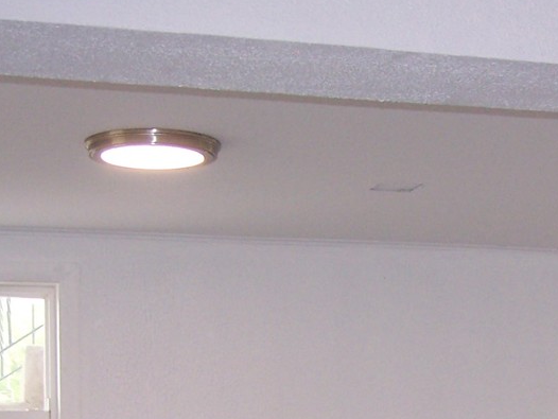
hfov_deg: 18.5
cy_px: 560
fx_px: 1677
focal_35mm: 104
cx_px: 537
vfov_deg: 13.7
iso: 140
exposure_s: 1/80
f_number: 2.8
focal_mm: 6.3
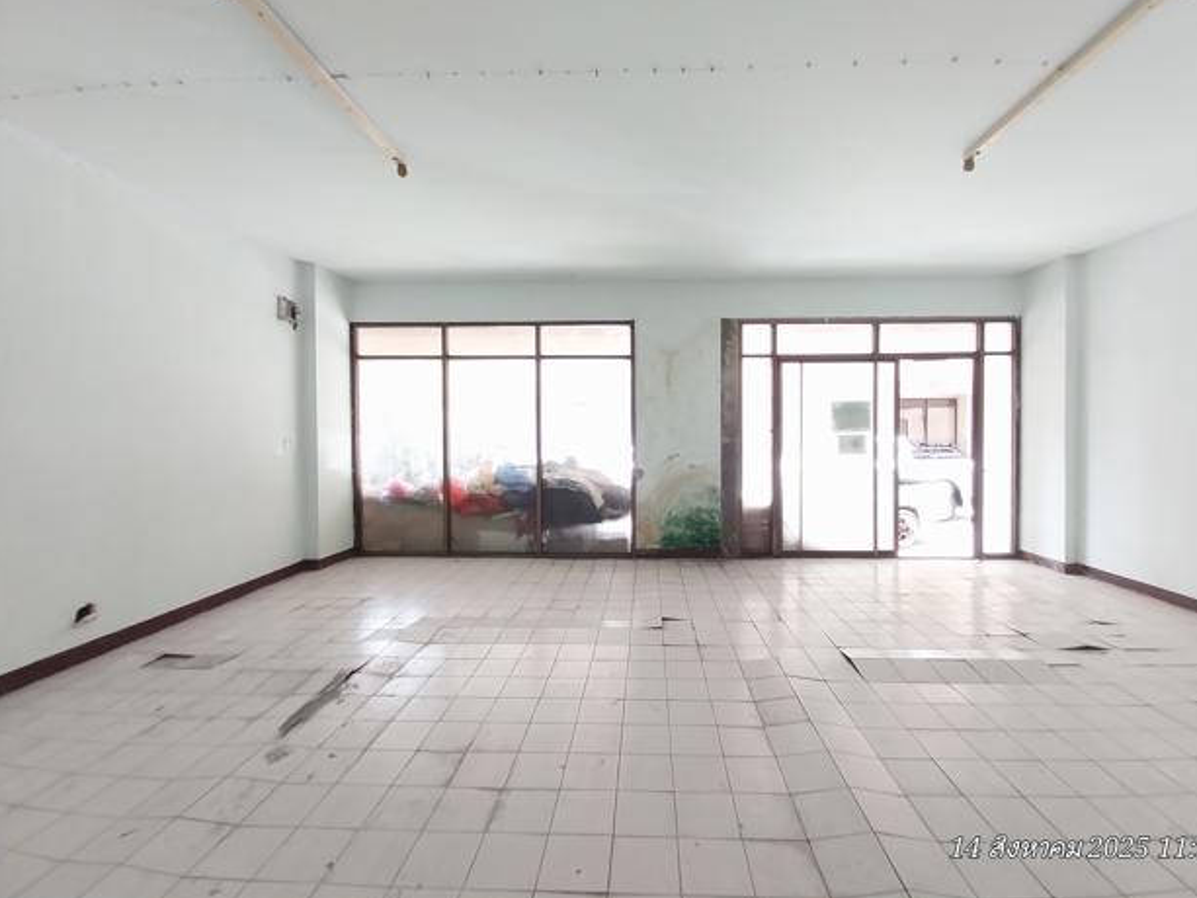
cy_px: 442
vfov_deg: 85.7
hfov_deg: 101.9
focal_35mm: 14
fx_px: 484
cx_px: 637
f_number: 2.2
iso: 100
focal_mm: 1.3
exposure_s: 1/50
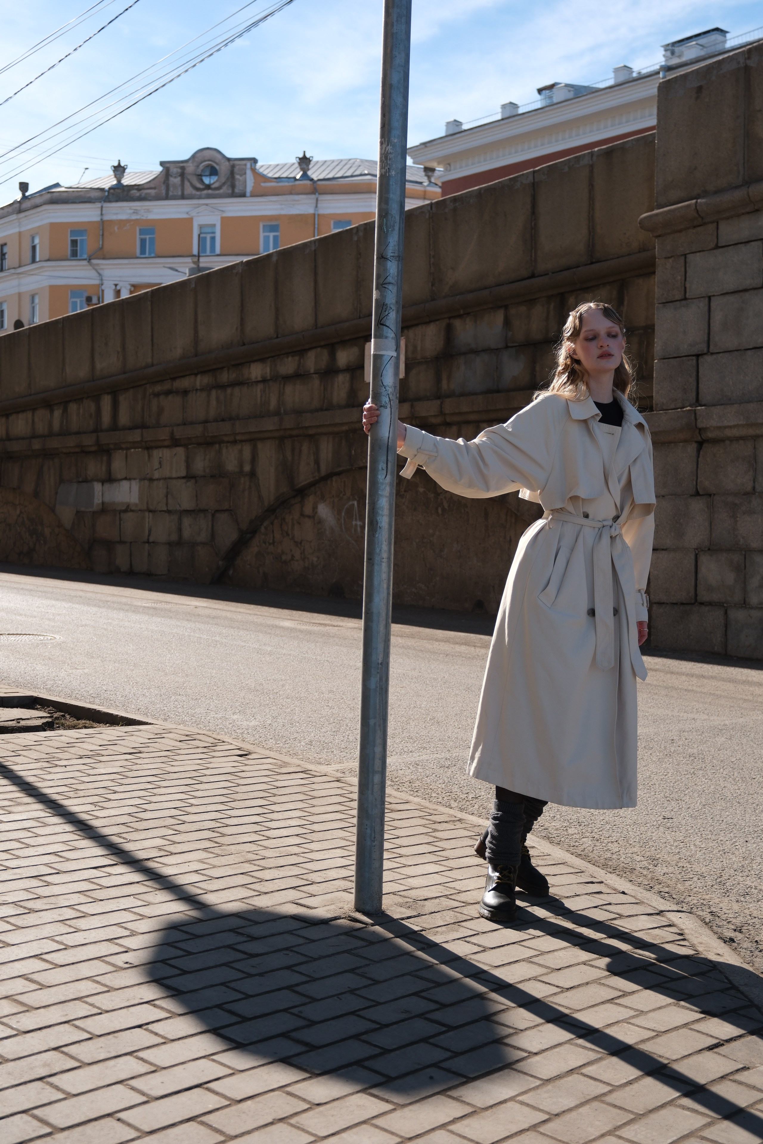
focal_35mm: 43
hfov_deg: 31.2
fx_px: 1367
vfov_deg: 45.4
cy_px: 572
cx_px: 382
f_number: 3.6
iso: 125
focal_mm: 28.7
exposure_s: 1/1100
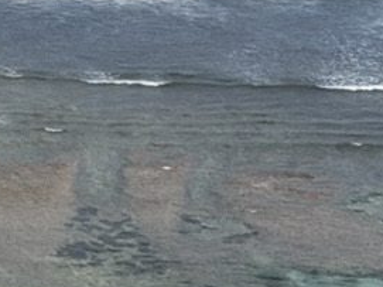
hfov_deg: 5.4
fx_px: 3915
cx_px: -547
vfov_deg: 4.2
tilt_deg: -13.7
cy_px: 230
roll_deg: +0.3
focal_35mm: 354
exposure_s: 1/9901
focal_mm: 6.76
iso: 64
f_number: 1.78
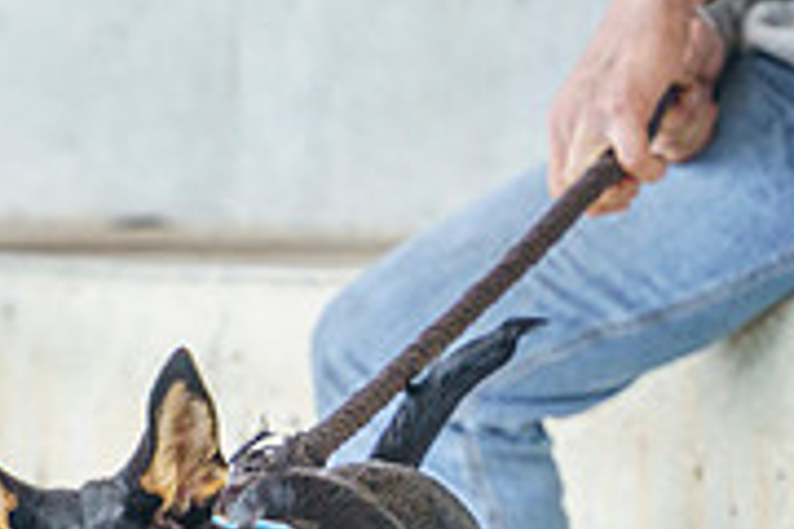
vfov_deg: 2.5
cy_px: 805
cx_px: -4
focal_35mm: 539
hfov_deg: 3.8
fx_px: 11887
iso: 1000
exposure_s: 1/200
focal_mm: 162
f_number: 5.6
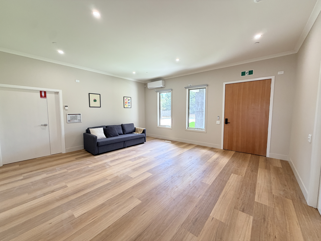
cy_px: 120
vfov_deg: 85.7
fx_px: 130
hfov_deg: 102.1
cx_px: 160
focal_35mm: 14
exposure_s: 1/100
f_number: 2.2
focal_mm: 2.22
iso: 200
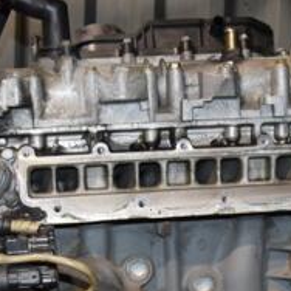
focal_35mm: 85
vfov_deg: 19.8
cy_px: 283
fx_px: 812
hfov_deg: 20.3
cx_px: 132
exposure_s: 1/60
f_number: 5
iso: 800
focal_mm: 21
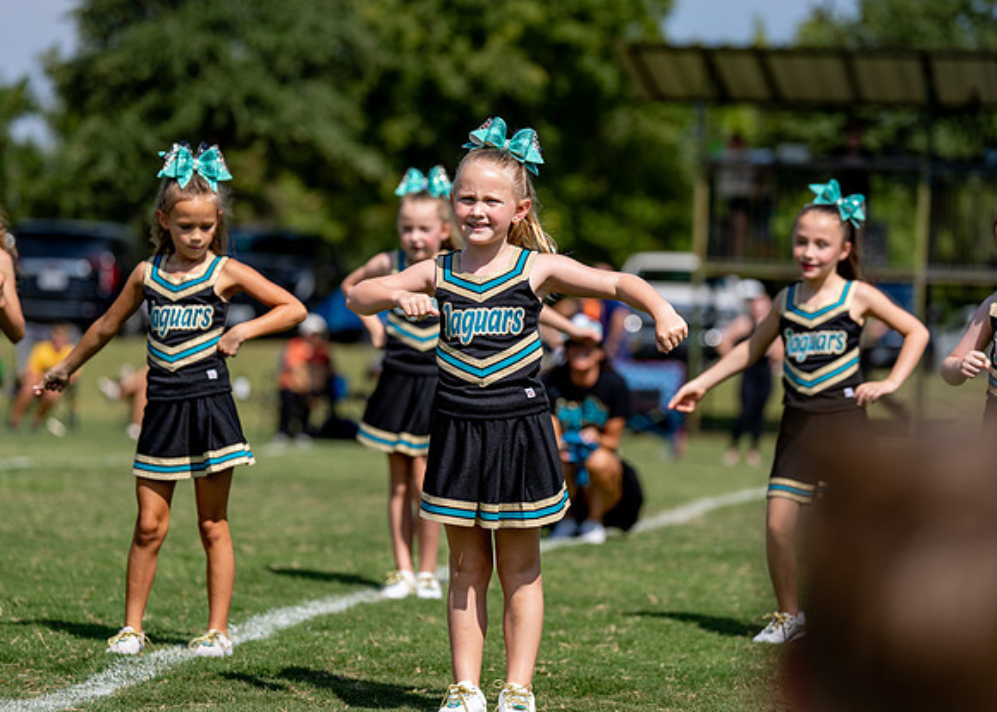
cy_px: 330
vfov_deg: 9.7
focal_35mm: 148
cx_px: 504
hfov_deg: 13.5
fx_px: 4196
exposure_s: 1/3200
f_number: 2.8
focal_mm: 129
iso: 100
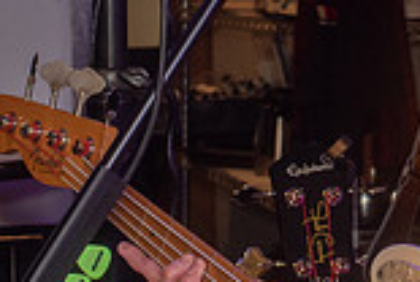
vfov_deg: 4.9
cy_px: -276
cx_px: 541
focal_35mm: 279
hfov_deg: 7.3
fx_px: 3261
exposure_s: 1/80
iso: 640
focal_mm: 50
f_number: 6.3
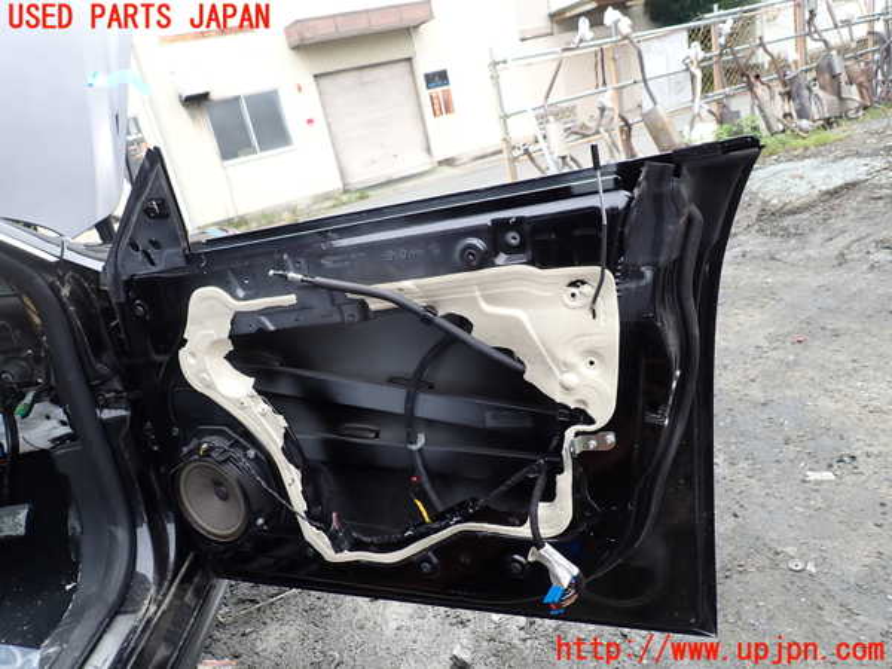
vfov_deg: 54.9
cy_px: 334
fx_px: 644
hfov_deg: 69.4
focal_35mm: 25
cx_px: 446
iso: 100
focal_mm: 4.5
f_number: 2.8
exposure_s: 1/250
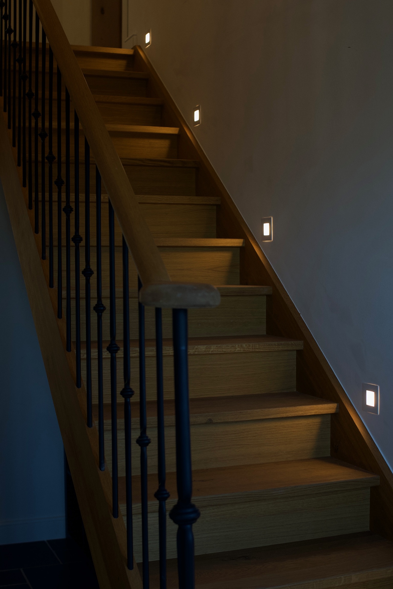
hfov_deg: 26.0
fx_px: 851
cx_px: 196
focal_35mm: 52
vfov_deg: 38.2
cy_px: 294
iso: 640
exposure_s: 1/320
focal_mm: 35
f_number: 2.8
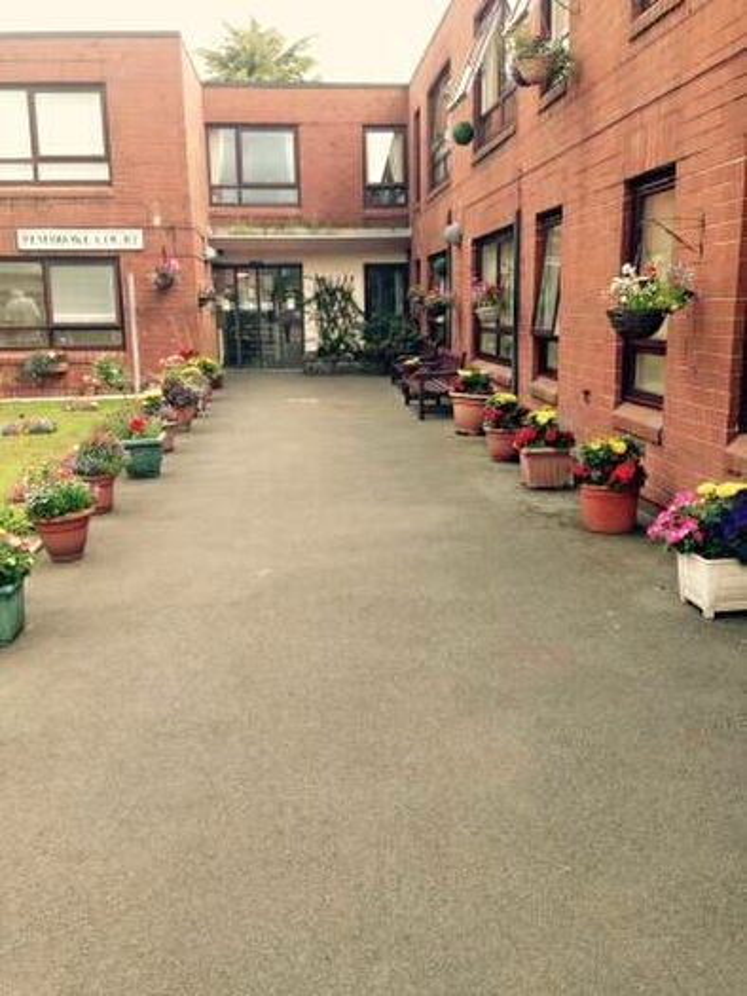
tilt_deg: -12.2
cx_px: 374
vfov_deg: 55.3
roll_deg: +1.2
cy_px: 498
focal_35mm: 33
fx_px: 949
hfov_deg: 43.0
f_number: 2.4
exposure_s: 1/201
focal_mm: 4.12
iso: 50
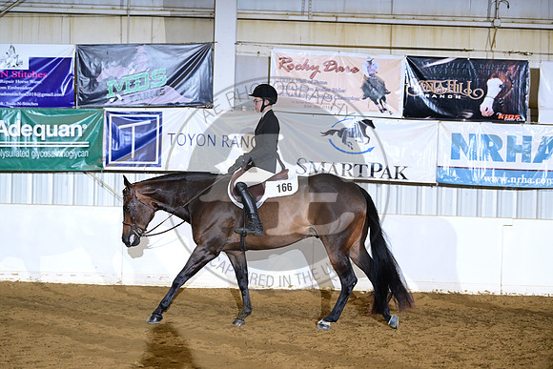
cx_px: 276
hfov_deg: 17.6
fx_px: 1782
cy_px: 184
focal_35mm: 116
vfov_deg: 11.8
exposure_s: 1/200
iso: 2500
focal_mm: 116
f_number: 4
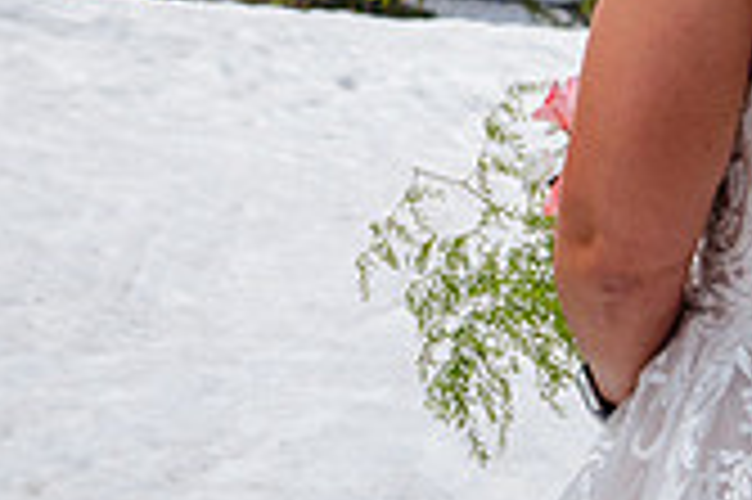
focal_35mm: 325
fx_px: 6782
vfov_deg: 4.2
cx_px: 207
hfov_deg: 6.3
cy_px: -521
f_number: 8
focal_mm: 65
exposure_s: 1/640
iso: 200
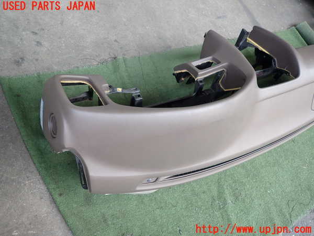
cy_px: 118
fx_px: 227
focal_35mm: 25
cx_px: 157
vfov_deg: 54.9
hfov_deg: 69.4
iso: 160
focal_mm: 4.5
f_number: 2
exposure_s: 1/125
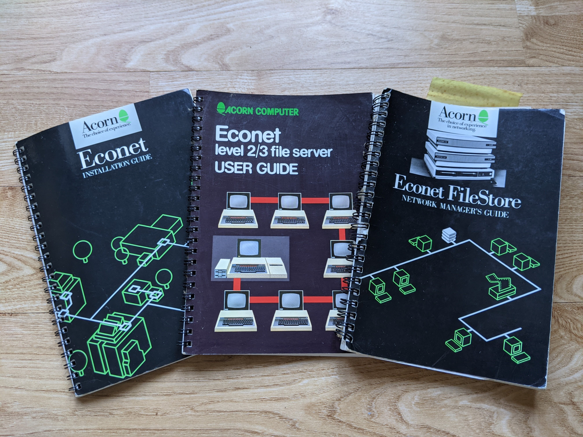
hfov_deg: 65.3
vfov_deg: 51.4
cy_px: 218
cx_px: 292
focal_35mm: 27
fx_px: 455
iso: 73
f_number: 1.8
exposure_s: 1/49.9
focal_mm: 4.44
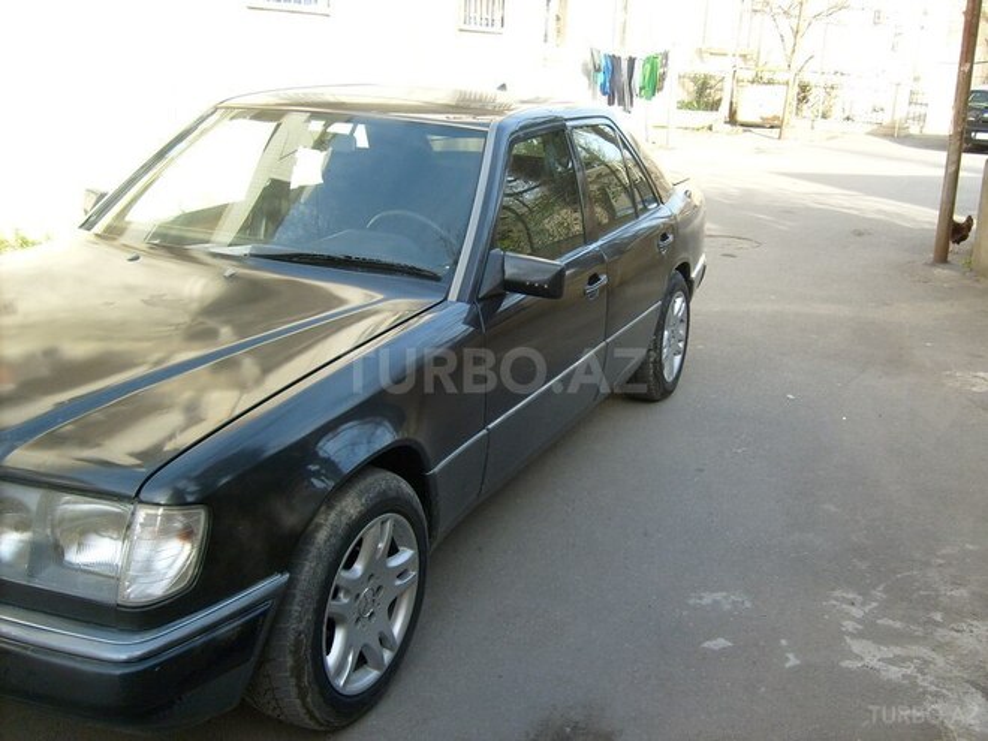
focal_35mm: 35
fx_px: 999
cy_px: 370
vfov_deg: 40.7
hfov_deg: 52.6
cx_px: 494
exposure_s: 1/250
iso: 80
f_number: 2.8
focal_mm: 5.8
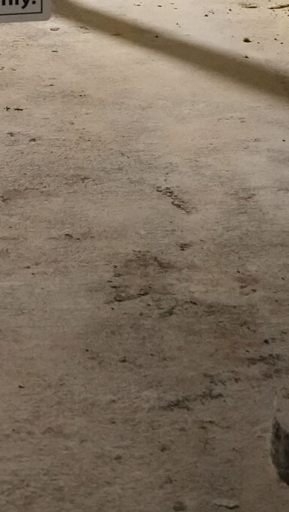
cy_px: -157
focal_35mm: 158
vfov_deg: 13.1
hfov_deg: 7.5
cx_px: -178
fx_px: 2150
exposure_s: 1/30
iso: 3200
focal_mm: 24
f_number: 2.8
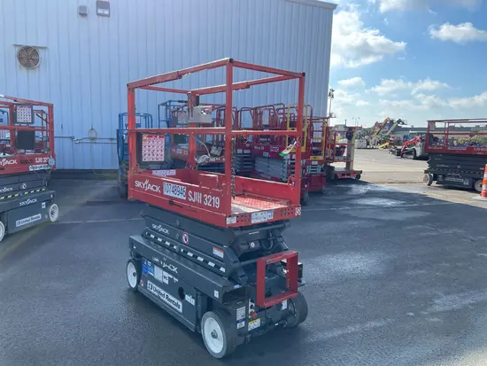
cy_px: 183
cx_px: 244
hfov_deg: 67.3
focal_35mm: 26
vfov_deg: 53.1
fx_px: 366
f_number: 1.6
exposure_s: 1/1261
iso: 32
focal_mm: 4.2
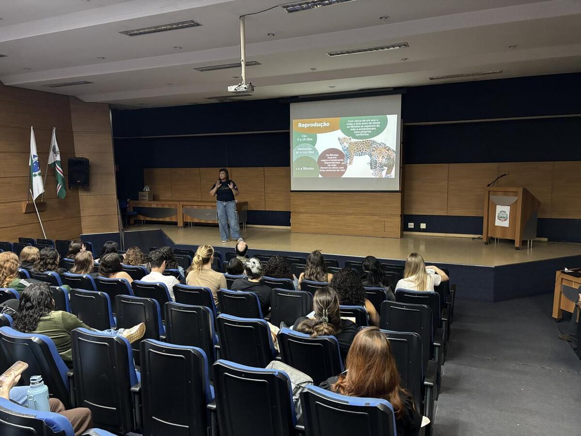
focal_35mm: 26
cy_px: 218
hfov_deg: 67.3
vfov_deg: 53.1
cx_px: 290
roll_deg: +1.3
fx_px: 436
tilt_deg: -8.0
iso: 640
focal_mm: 5.96
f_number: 1.6
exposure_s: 1/30
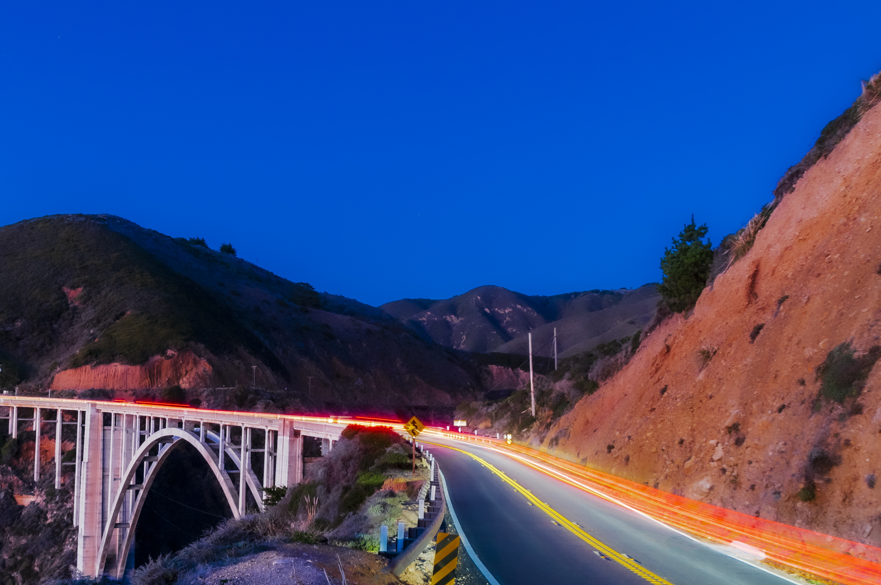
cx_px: 322
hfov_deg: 52.5
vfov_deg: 36.5
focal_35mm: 36
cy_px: 382
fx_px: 880
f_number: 8
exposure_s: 30
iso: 200
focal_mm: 18
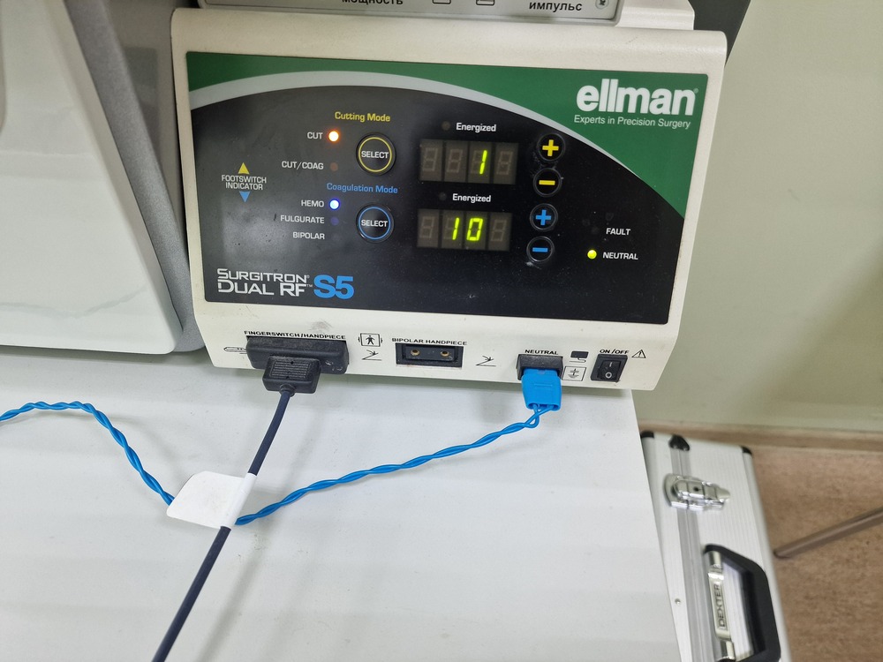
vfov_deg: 58.9
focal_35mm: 23
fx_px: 587
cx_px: 442
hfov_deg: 73.9
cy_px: 331
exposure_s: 1/120
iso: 160
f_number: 1.8
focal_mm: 6.4
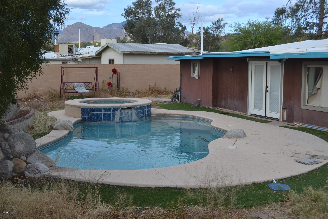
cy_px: 110
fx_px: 410
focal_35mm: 45
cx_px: 164
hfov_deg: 43.6
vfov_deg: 29.9
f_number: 6.3
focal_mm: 30
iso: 100
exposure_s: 1/160
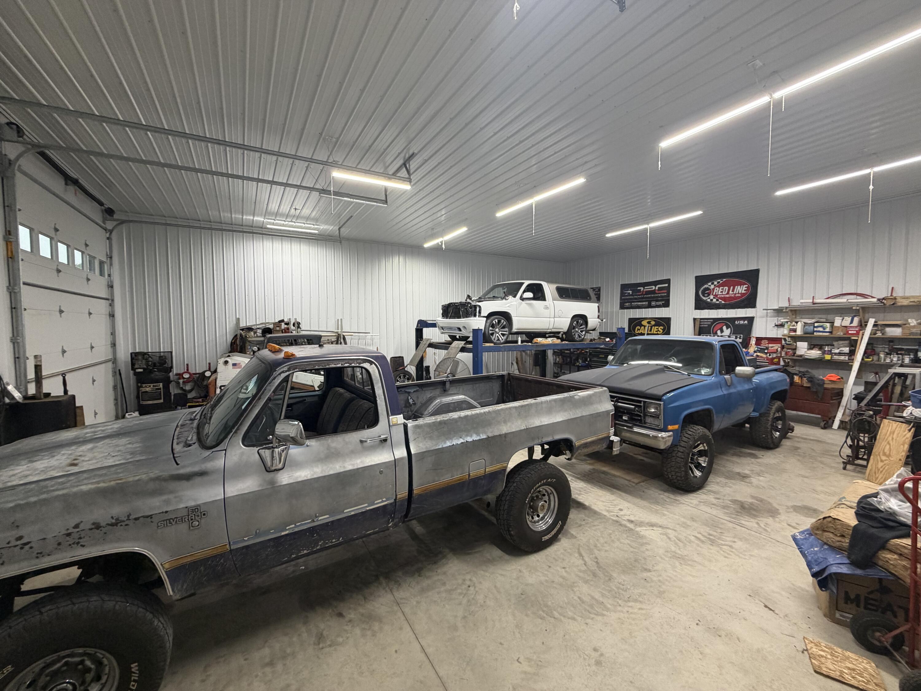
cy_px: 346
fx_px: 372
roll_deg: +0.4
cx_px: 460
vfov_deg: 85.7
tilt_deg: -2.4
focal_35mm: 14
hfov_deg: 102.1
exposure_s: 1/60
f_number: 2.2
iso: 200
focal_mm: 2.22
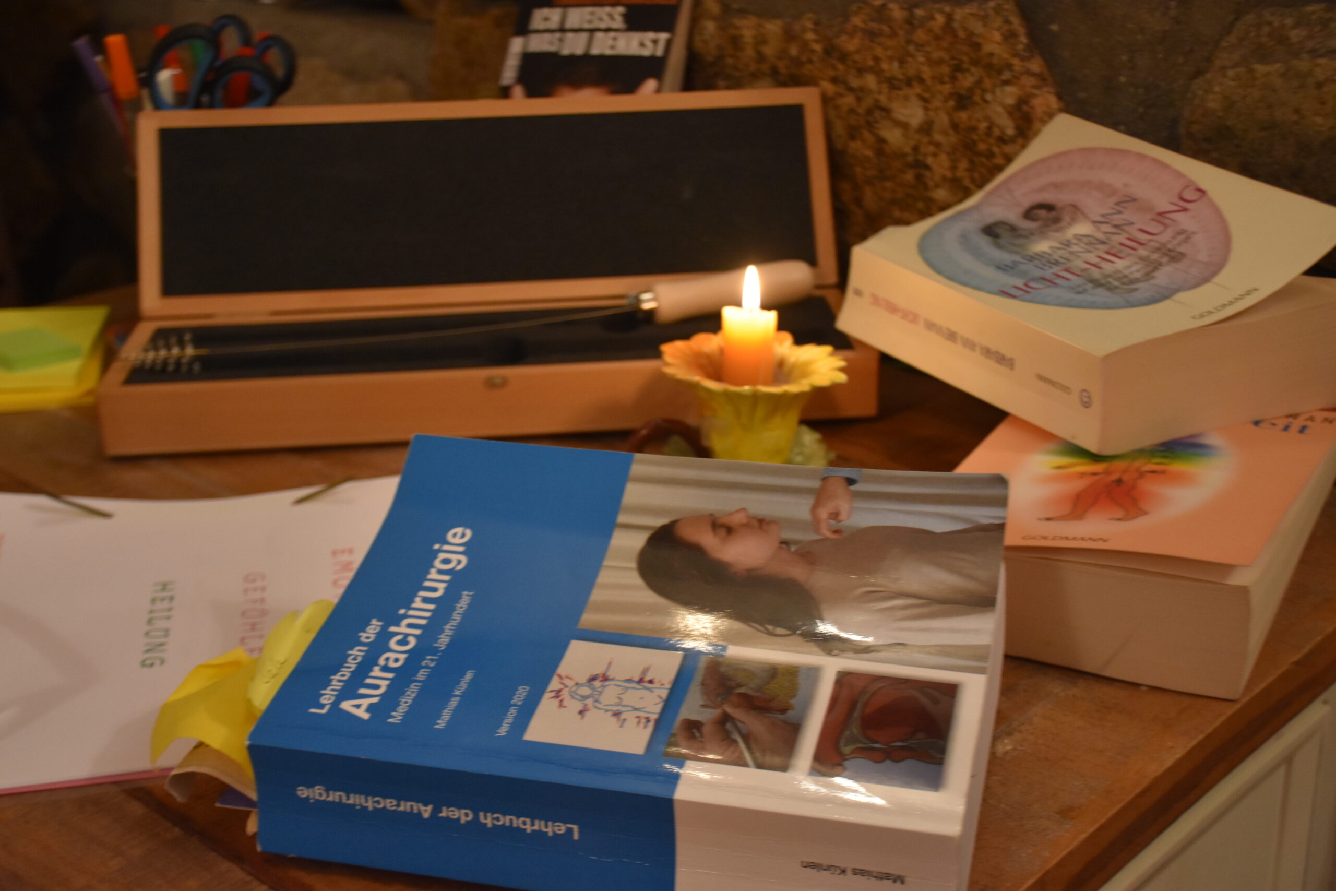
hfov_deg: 41.1
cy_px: 446
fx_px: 1781
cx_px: 668
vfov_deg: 28.1
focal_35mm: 48
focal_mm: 32
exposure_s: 1/60
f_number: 4
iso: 1800
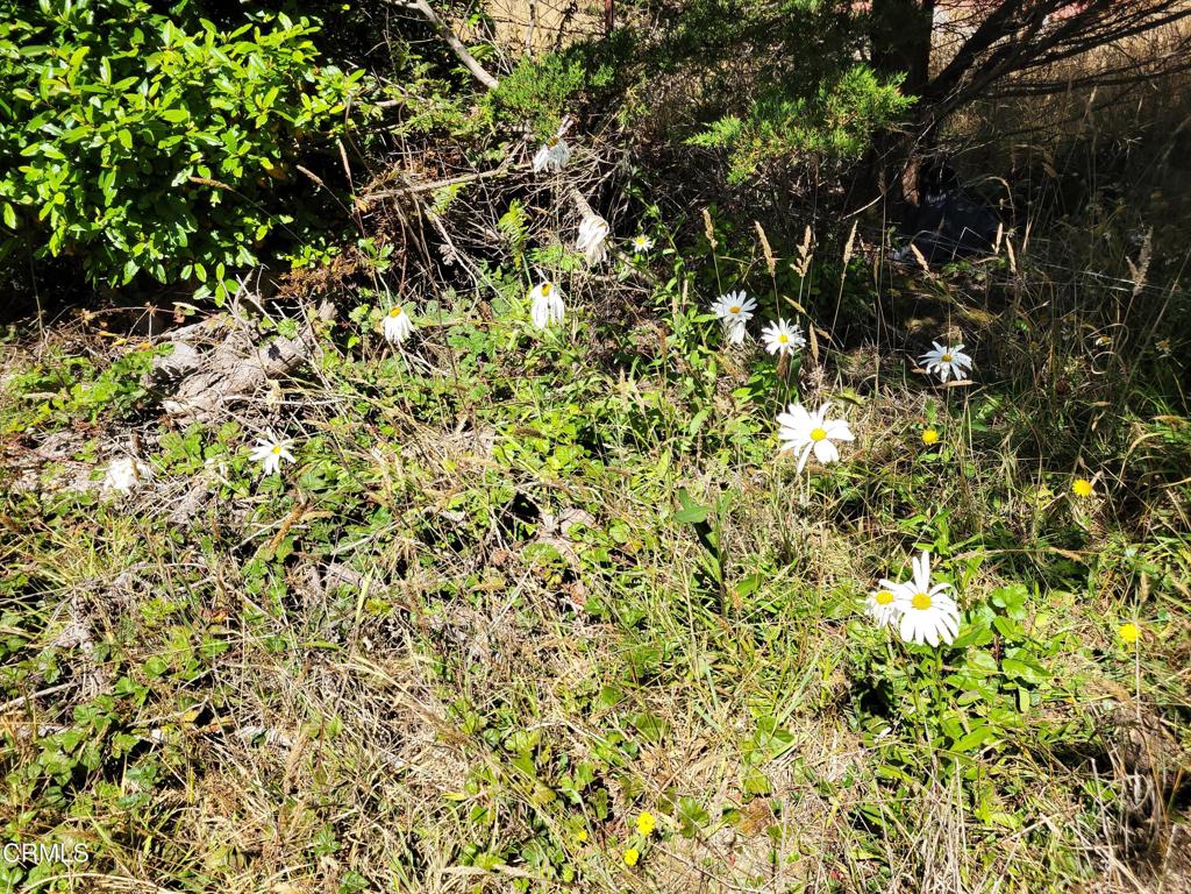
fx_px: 895
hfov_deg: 67.3
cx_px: 596
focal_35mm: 26
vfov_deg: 53.1
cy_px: 447
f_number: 1.8
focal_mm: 5.4
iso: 40
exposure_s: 1/1228
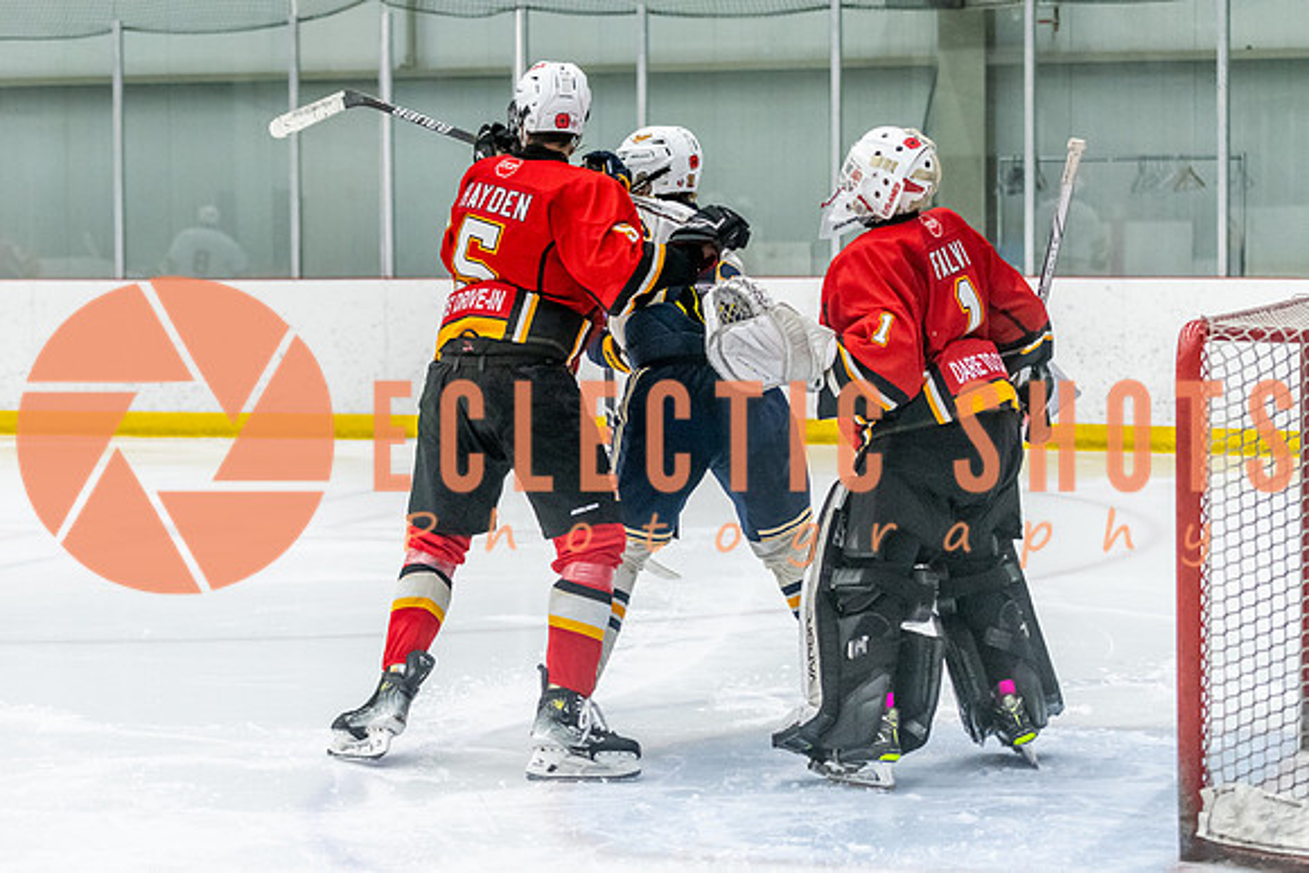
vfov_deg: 13.0
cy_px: 356
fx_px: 3833
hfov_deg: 19.3
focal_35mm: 105
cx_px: 454
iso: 3200
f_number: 2.8
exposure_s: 1/800
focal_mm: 70
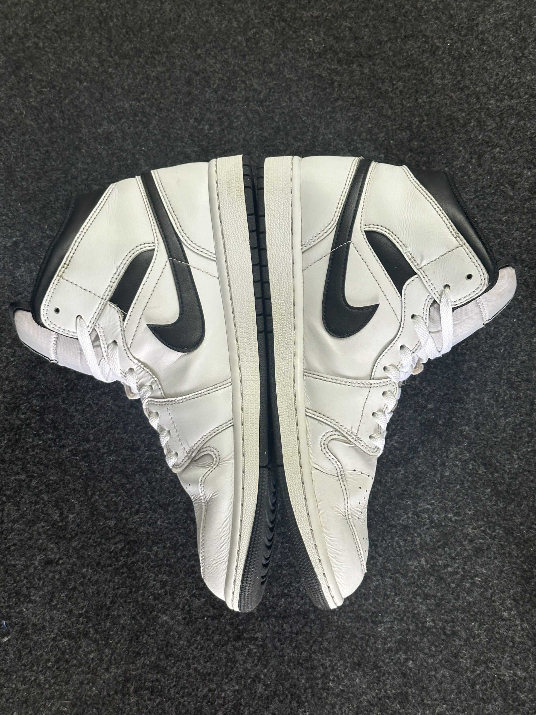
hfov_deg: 30.3
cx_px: 268
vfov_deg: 39.7
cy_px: 358
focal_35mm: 48
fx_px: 991
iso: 125
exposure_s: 1/50
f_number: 1.78
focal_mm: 6.86
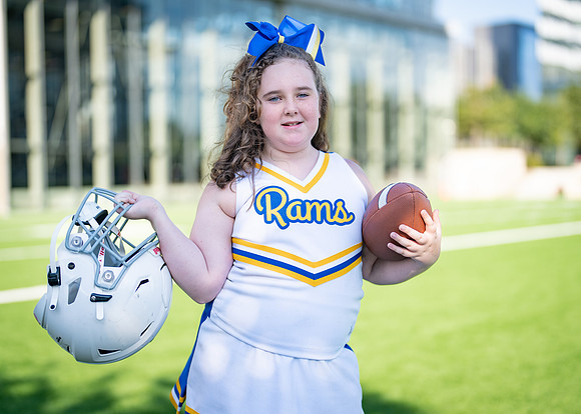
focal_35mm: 59
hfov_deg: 33.5
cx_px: 291
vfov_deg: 24.2
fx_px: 966
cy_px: 215
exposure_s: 1/3200
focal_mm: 50
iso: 100
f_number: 1.2
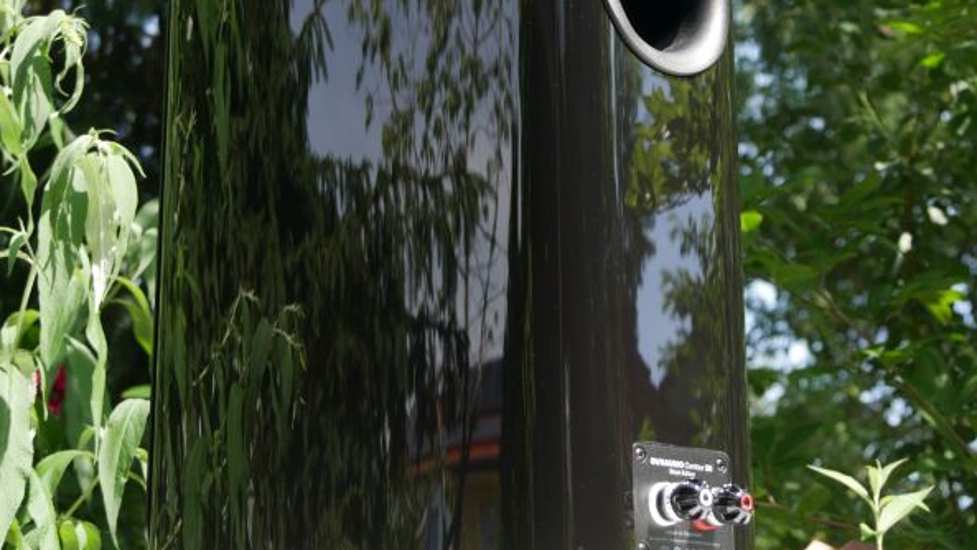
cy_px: -32
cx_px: 489
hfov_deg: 22.7
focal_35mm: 94
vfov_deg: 12.7
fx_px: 2436
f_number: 5
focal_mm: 32
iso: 200
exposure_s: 1/160
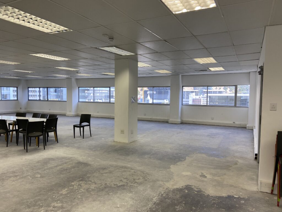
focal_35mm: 26
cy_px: 106
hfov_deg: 67.3
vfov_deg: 53.1
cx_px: 141
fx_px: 212
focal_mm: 4.25
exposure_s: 1/100
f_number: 1.8
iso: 64
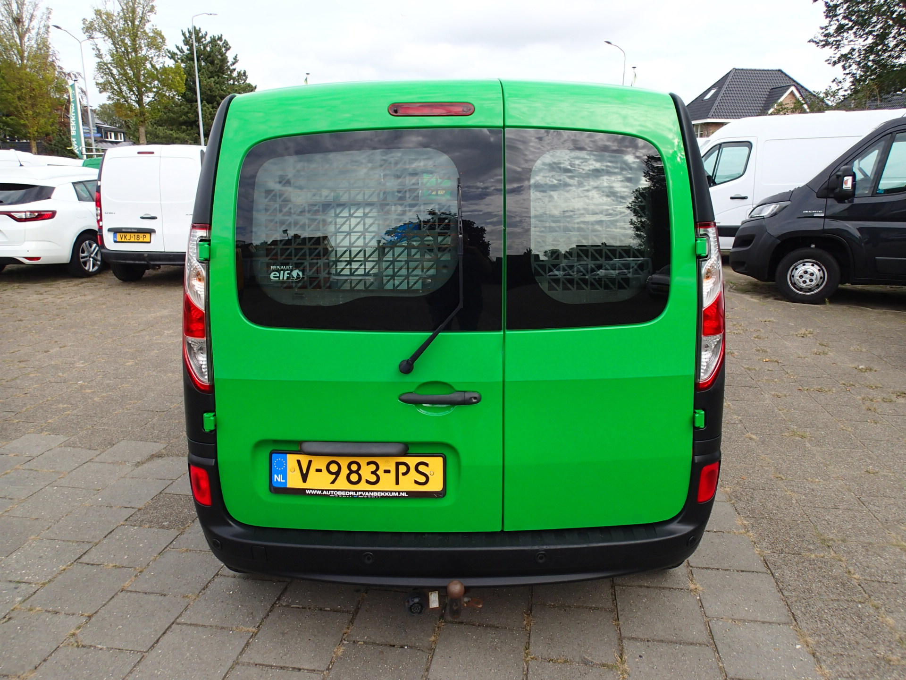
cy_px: 340
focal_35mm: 25
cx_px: 453
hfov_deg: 69.4
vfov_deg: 54.9
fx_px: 654
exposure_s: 1/640
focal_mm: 4.5
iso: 100
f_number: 2.8
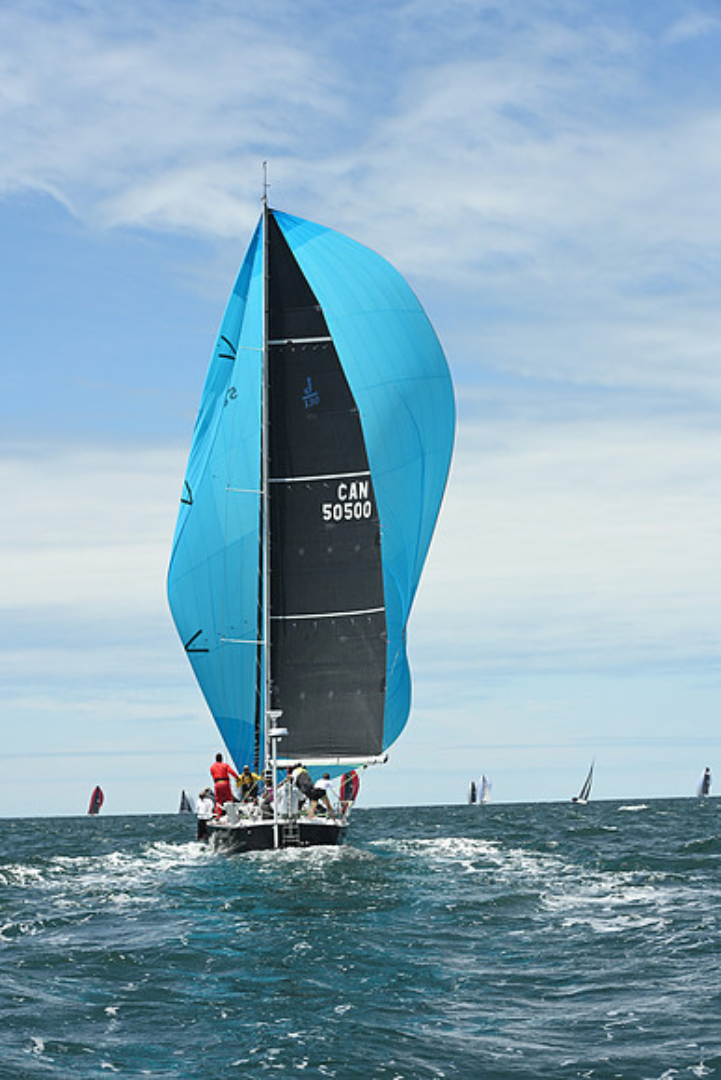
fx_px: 2462
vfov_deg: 24.8
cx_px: 360
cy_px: 540
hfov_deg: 16.7
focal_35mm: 82
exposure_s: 1/1000
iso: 320
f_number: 7.1
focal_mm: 82
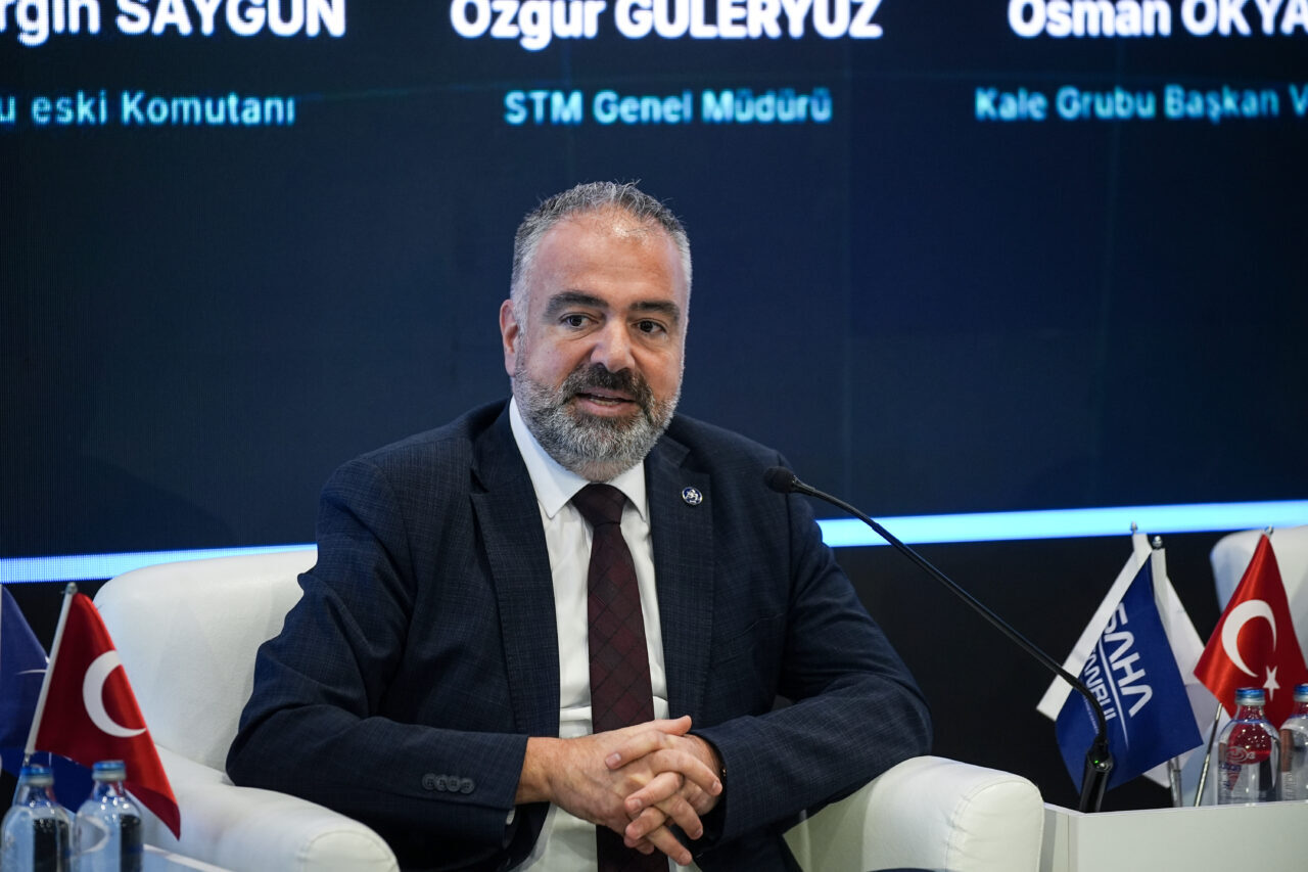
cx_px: 654
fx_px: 5195
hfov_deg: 14.4
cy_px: 436
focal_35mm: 143
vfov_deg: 9.6
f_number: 2.8
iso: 1000
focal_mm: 143
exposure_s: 1/200
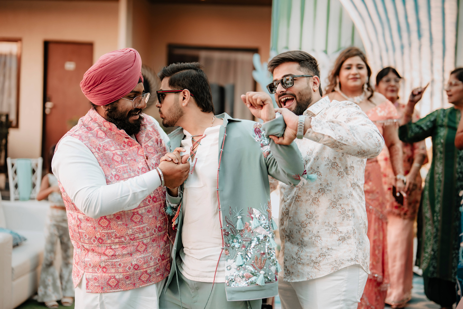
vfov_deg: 27.0
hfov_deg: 39.6
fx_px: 643
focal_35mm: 50
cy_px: 154
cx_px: 232
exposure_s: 1/500
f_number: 1.4
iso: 500
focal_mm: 50
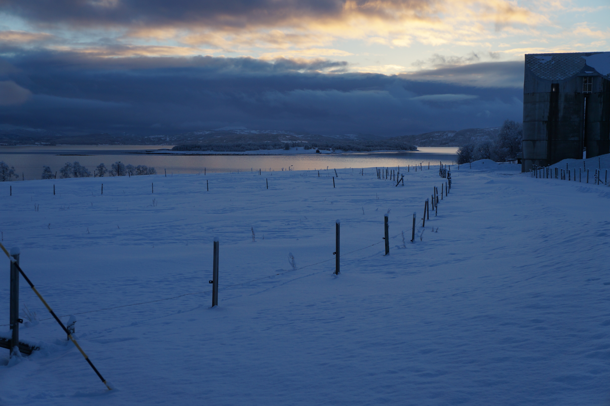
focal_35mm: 50
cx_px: 305
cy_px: 203
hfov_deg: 40.0
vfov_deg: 27.2
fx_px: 838
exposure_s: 1/800
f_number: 5.6
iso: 200
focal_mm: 33
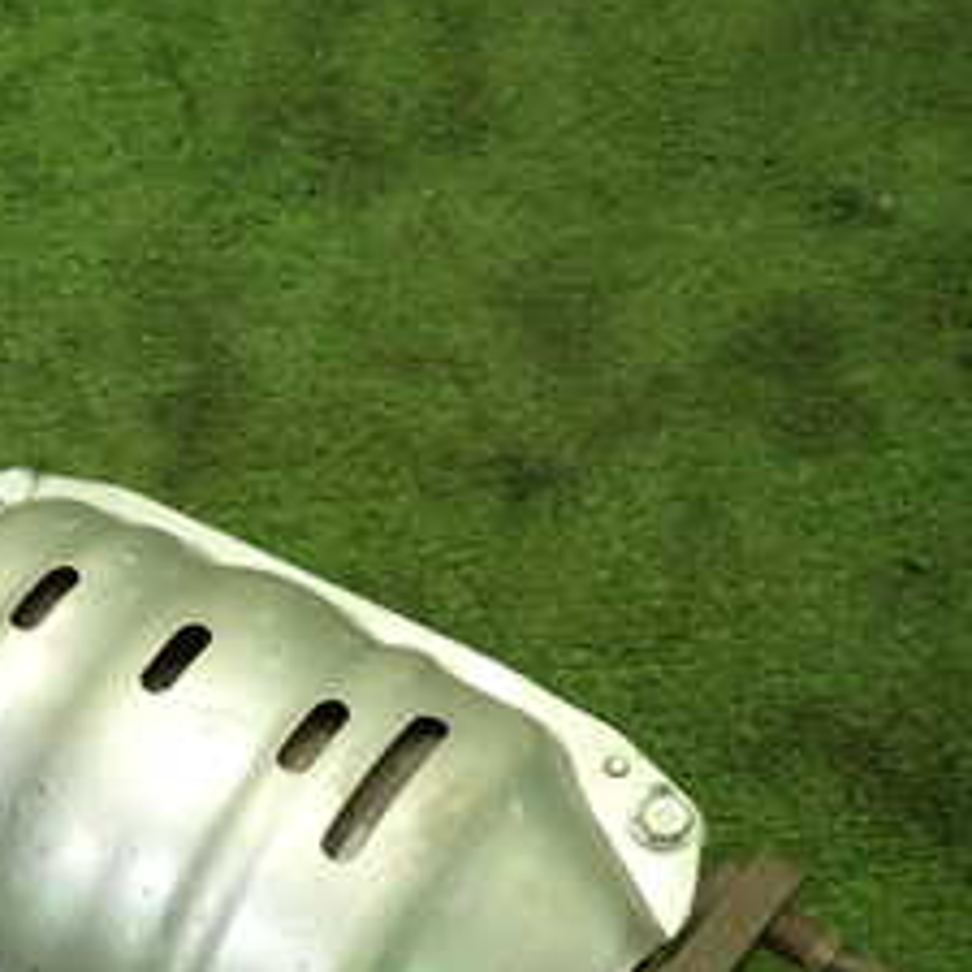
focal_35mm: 59
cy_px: 816
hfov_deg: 26.6
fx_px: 1874
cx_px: -117
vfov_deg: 28.3
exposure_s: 1/60
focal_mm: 4.5
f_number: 2
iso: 200
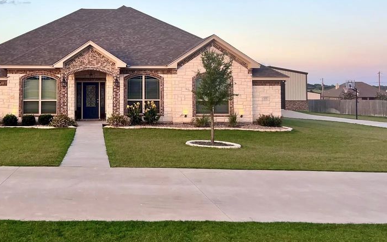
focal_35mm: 40
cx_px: 116
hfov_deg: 48.1
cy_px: 72
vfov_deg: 31.6
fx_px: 422
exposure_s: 1/327
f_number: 1.5
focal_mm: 5.7
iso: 50
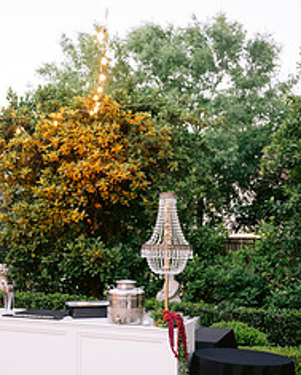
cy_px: 230
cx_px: 68
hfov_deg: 29.7
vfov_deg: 37.1
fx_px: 556
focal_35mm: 50
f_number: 3.2
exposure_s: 1/40
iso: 1250
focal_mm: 28
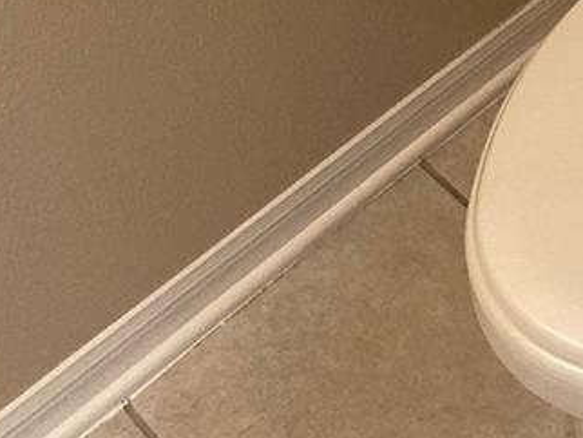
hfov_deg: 20.4
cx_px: 728
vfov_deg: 15.3
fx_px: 1500
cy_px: -226
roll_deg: -4.5
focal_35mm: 89
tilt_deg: -38.9
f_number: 1.8
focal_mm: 3.99
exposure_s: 1/60
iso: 320
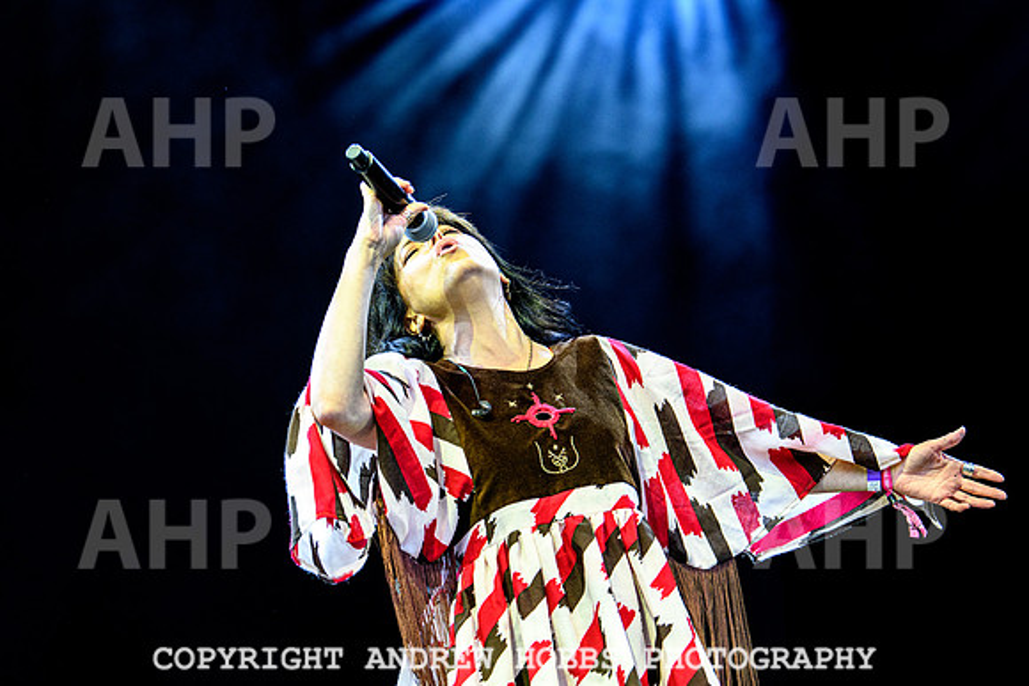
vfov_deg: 11.0
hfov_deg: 16.4
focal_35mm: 125
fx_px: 3574
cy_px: 370
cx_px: 475
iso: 2800
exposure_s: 1/1000
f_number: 3.5
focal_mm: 116
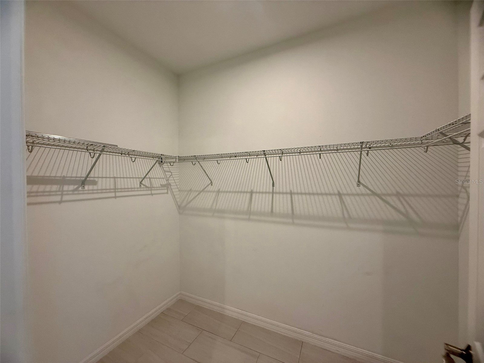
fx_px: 196
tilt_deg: -0.2
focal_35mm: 14
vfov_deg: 85.7
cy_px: 182
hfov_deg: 102.1
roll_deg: +0.1
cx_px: 242
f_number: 2.2
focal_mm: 2.22
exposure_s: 1/120
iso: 200
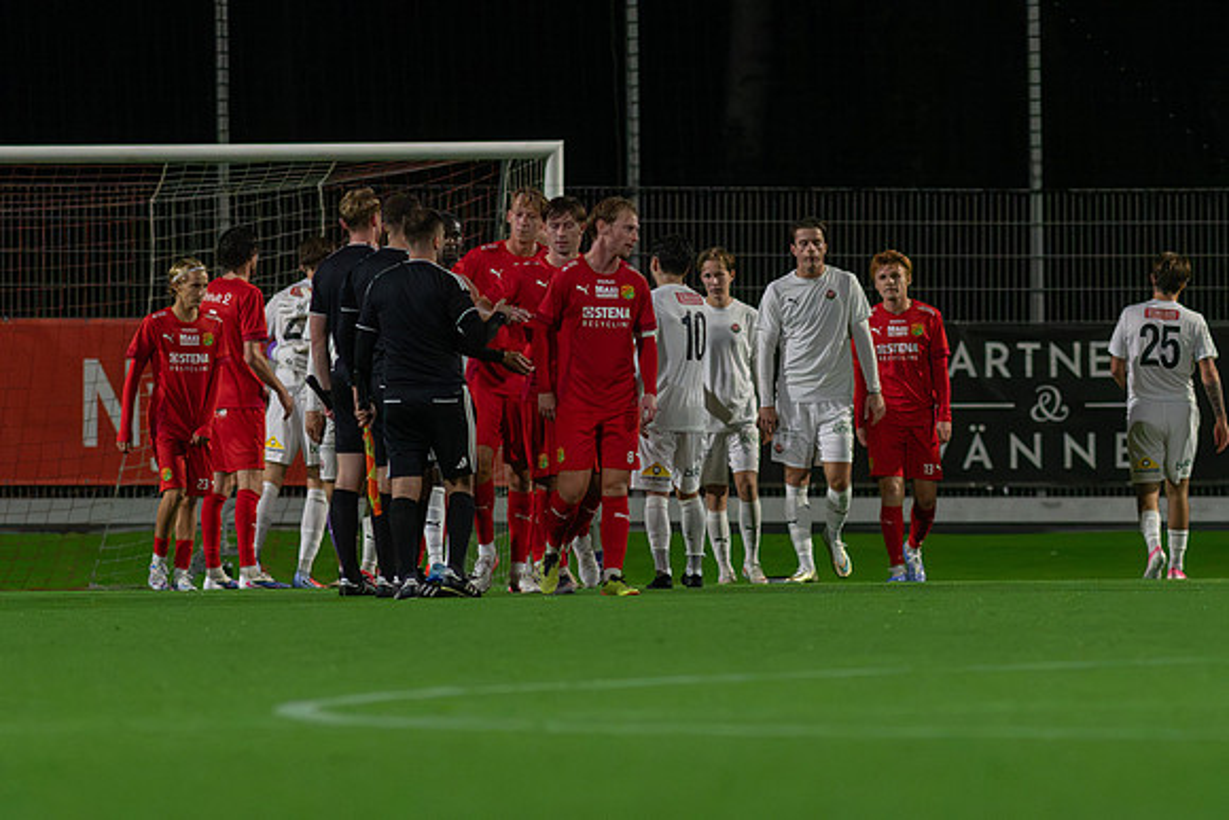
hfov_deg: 3.4
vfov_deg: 2.3
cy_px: 410
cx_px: 614
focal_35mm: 600
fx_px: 20487
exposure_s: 1/1000
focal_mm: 300
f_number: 3.2
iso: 8000
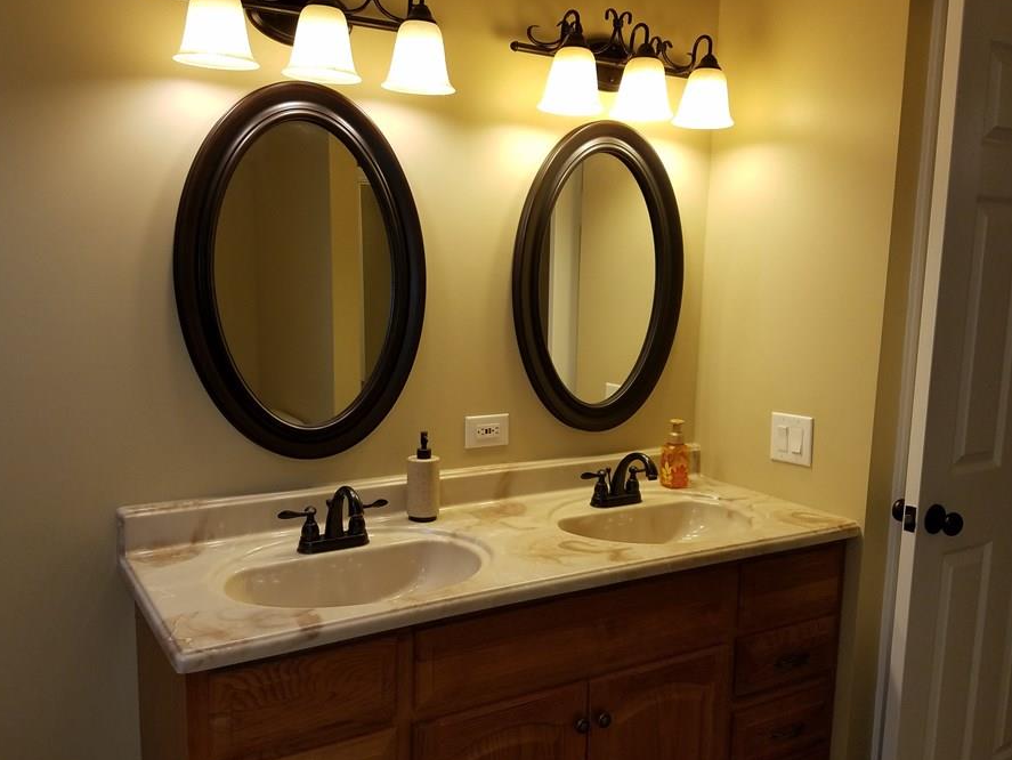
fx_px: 877
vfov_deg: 46.8
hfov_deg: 59.9
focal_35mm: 30
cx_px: 500
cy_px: 390
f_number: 1.7
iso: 80
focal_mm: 4.2
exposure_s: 1/120
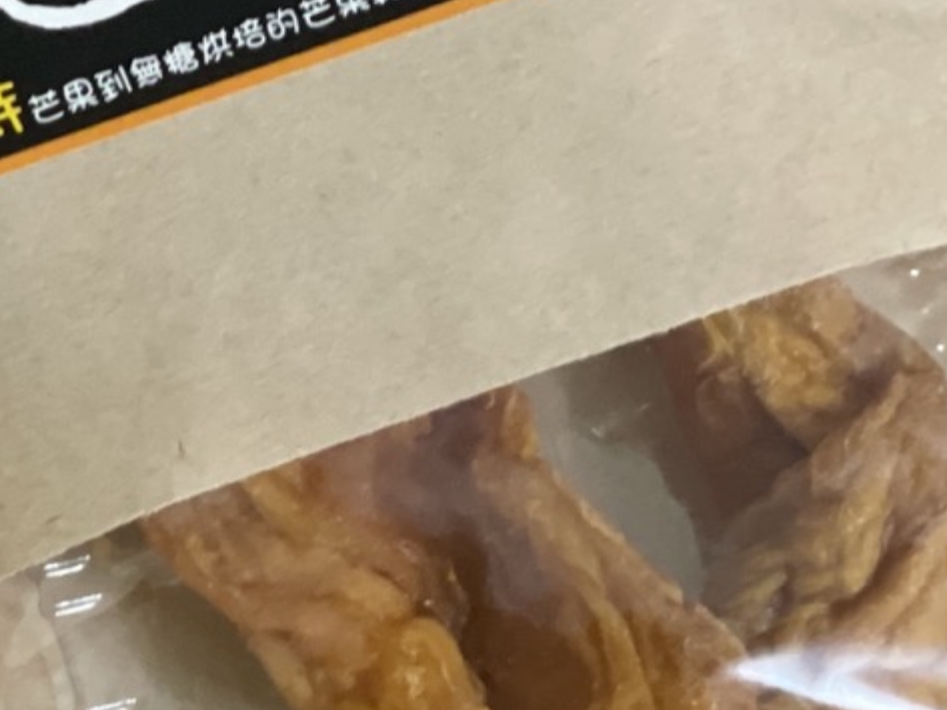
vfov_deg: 7.5
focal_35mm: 198
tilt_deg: -79.9
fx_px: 5418
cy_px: 562
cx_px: -330
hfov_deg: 9.8
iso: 400
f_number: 2
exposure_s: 1/20
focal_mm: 6
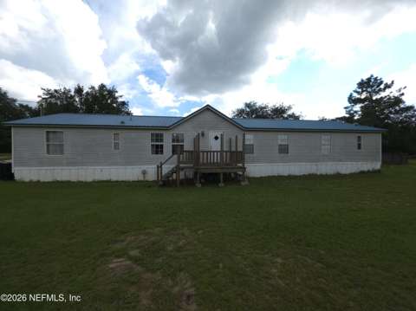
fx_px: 156
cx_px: 208
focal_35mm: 13
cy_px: 156
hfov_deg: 106.2
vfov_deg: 89.8
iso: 20
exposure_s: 1/544
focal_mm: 2.2
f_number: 1.9
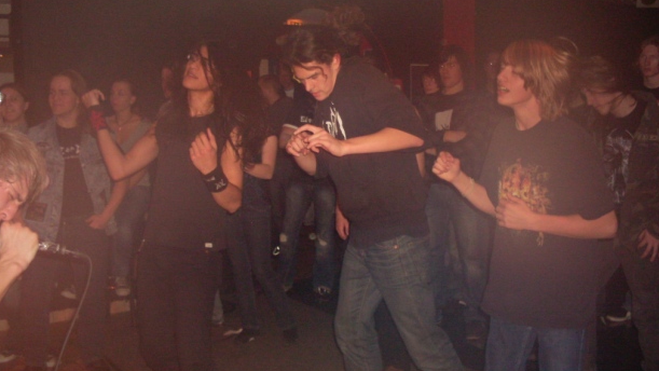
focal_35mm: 42
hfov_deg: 48.3
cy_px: 168
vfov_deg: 28.4
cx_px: 326
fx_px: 734
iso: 240
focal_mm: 6.3
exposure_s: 1/45
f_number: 2.8
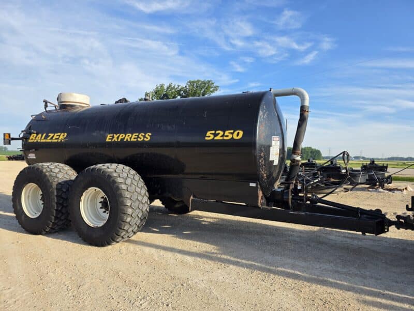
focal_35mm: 23
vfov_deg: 58.9
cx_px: 207
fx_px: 275
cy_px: 156
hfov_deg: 73.9
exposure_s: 1/2643
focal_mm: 6.3
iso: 80
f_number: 1.7
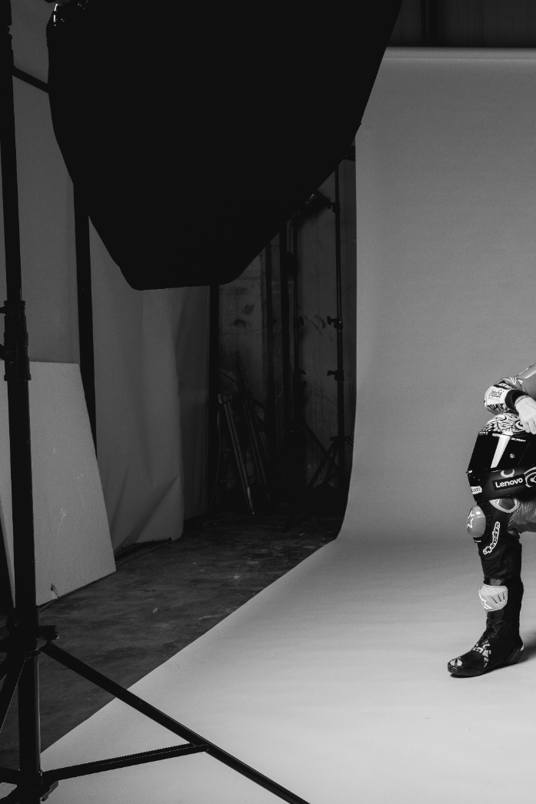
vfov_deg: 38.2
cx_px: 593
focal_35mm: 52
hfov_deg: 24.2
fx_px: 1162
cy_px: 400
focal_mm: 34
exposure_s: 1/160
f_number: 7.1
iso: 100
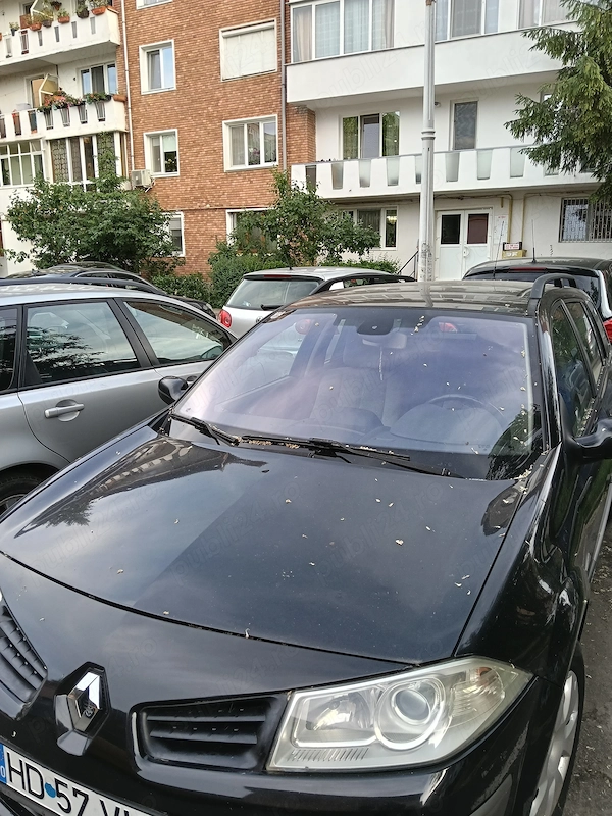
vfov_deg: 65.3
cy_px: 408
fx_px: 636
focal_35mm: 27
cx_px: 306
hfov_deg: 51.4
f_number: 1.8
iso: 64
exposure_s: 1/60
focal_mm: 3.98
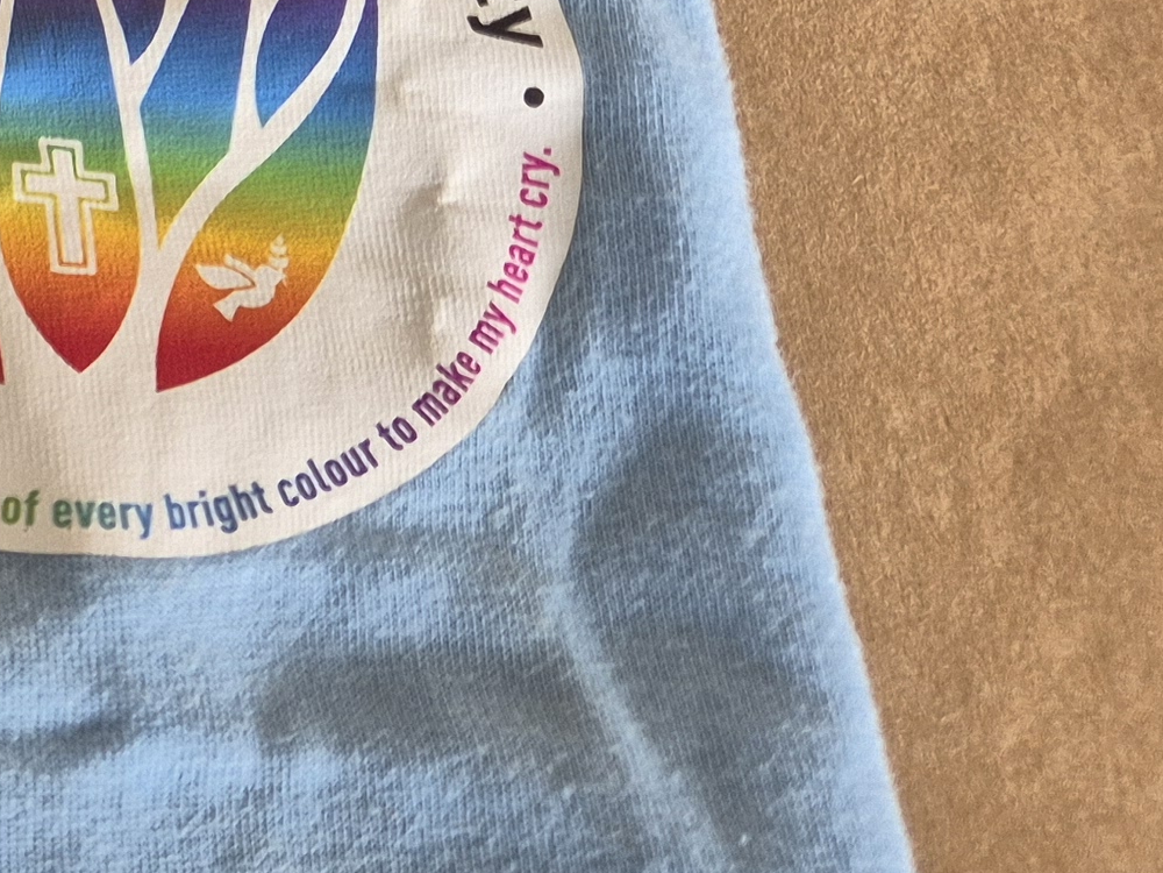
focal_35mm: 92
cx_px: -1134
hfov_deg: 16.5
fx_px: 3091
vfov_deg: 15.9
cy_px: 92
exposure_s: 1/180
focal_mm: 5.4
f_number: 1.8
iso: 100
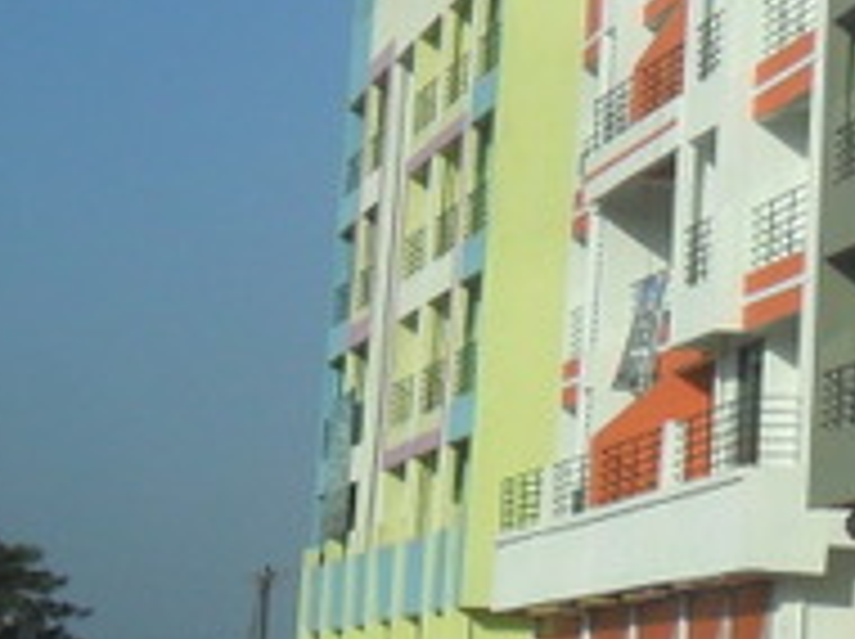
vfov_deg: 10.9
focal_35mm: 135
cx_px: 1368
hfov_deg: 13.6
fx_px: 3330
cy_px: 32
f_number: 9.4
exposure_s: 1/250
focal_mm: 5.7
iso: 100
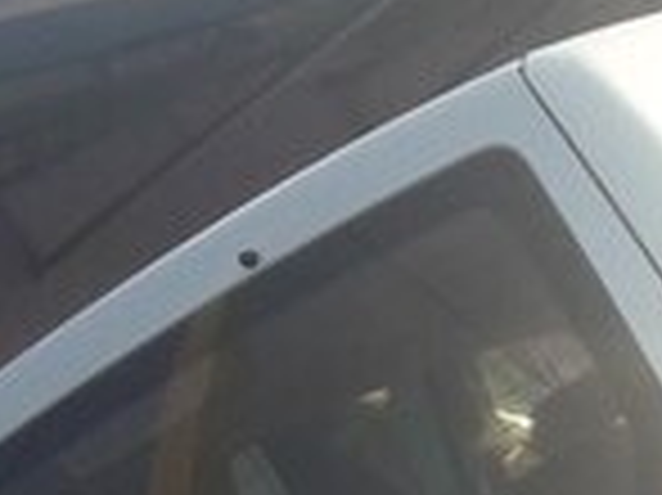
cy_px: 853
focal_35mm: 126
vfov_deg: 11.1
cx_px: 1040
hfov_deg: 14.4
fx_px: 2408
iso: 40
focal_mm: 3.7
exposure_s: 1/389
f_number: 1.9
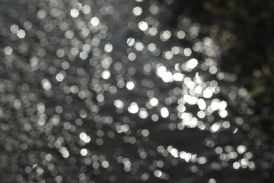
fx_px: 571
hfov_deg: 27.0
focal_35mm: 75
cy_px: 92
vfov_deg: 18.2
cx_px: 137
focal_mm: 50
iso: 100
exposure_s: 1/500
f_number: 7.1
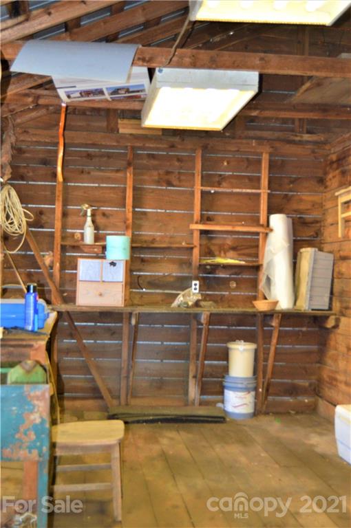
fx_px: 704
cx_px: 176
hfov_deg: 28.0
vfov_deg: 41.2
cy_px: 264
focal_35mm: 48
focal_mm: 32
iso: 1000
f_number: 4.5
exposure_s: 1/60
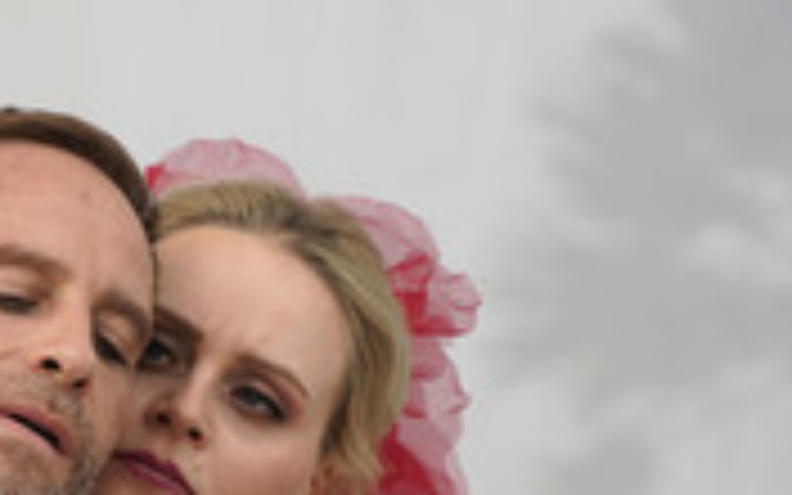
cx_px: -2
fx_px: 8655
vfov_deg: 3.3
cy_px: 657
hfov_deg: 5.2
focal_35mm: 401
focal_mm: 154
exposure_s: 1/160
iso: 320
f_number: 6.3
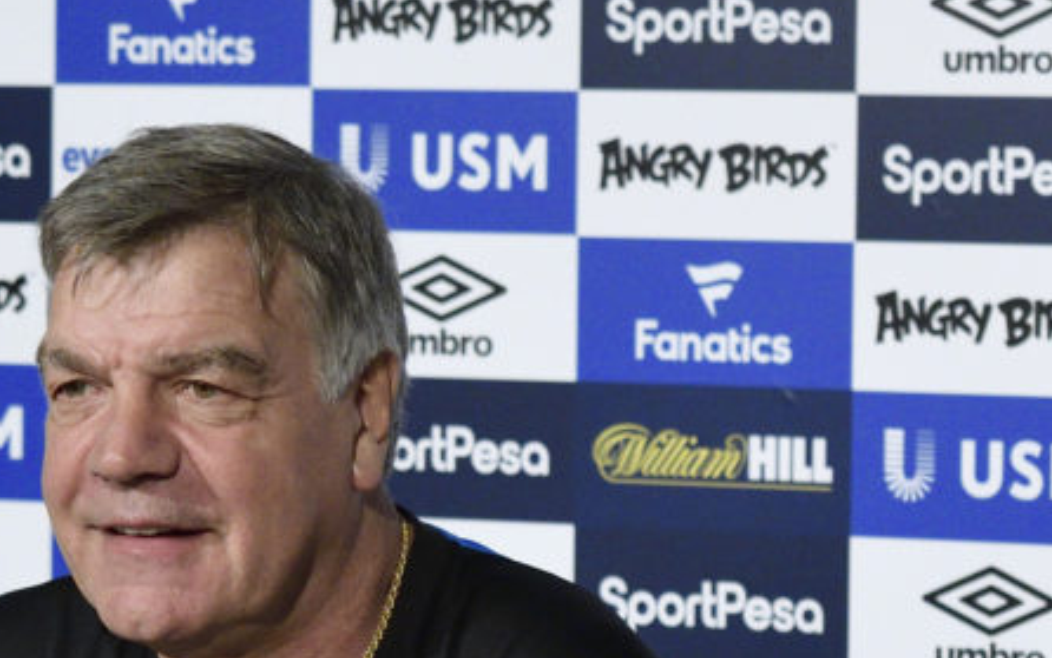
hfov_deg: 11.6
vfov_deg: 7.3
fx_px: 5162
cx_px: 243
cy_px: 427
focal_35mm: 180
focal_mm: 70
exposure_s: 1/250
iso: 2500
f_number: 4
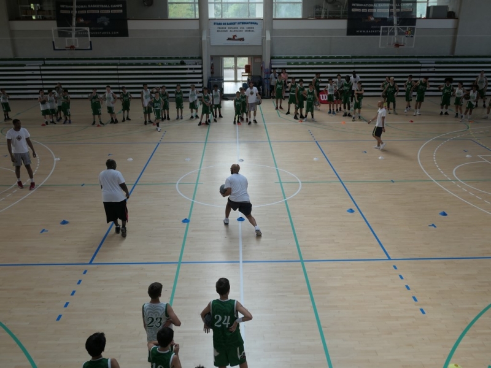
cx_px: 246
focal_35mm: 32
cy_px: 184
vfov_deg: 44.2
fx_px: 454
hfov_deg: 56.8
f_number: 2.8
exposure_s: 1/200
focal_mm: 10.7
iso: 125
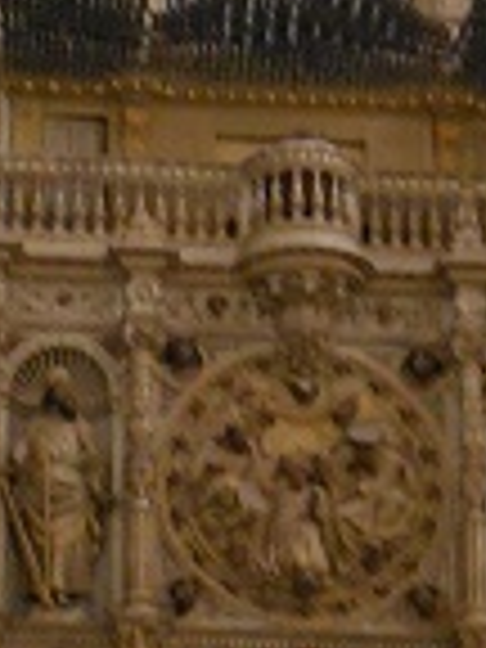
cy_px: 189
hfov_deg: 7.9
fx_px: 3519
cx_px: 220
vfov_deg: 10.5
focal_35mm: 188
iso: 800
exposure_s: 1/5
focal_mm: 8.1
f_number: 4.2
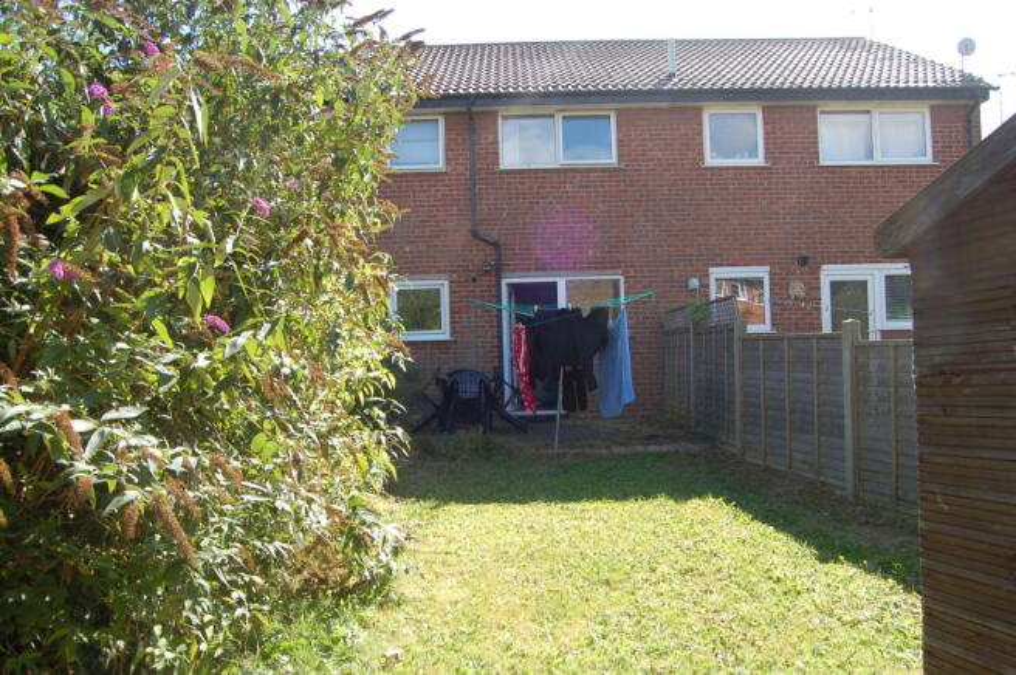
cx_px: 508
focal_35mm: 27
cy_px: 338
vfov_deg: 47.8
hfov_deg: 67.4
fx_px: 761
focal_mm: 18
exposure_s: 1/200
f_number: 7.1
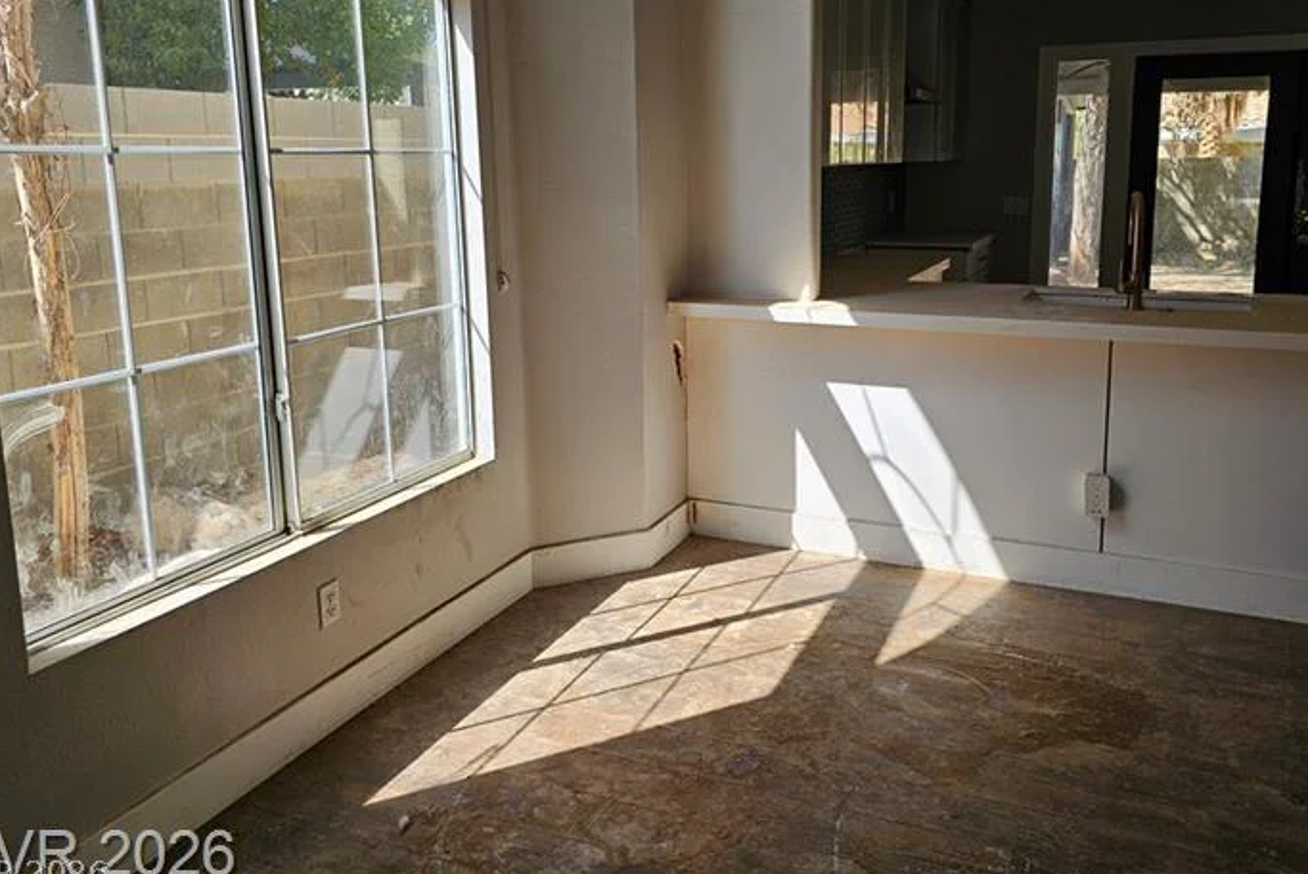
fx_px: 1018
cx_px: 712
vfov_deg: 46.0
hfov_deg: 65.3
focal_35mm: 28
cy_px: 324
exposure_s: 1/190
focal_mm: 6.3
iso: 10
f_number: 1.7
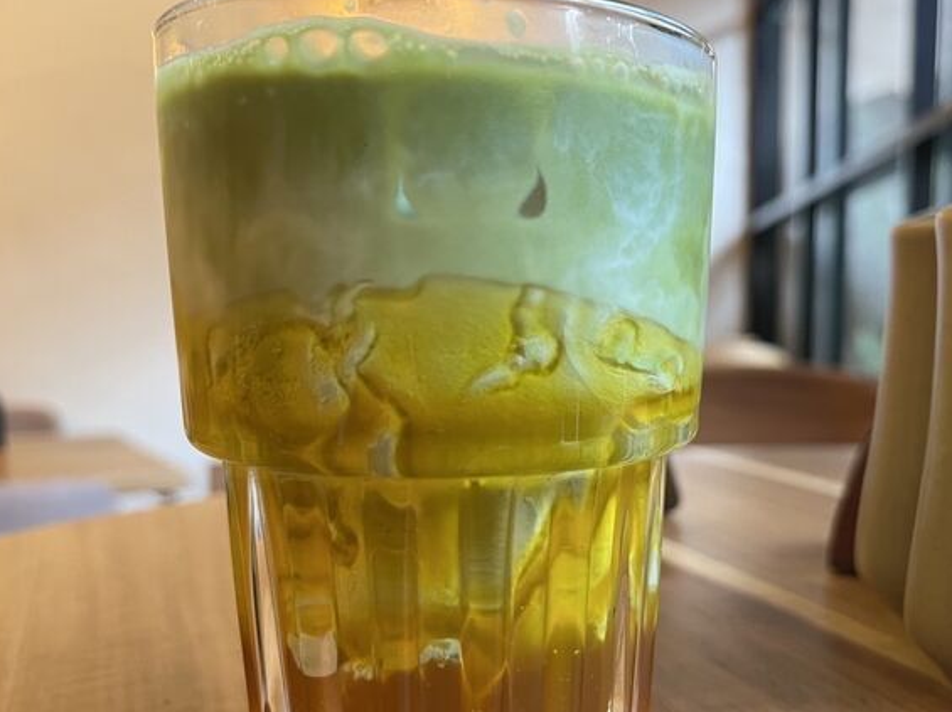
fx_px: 962
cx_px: 600
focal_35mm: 35
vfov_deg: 40.4
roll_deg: -0.4
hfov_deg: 52.1
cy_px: 438
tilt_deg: -8.2
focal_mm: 5.1
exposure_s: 1/50
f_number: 1.6
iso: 200
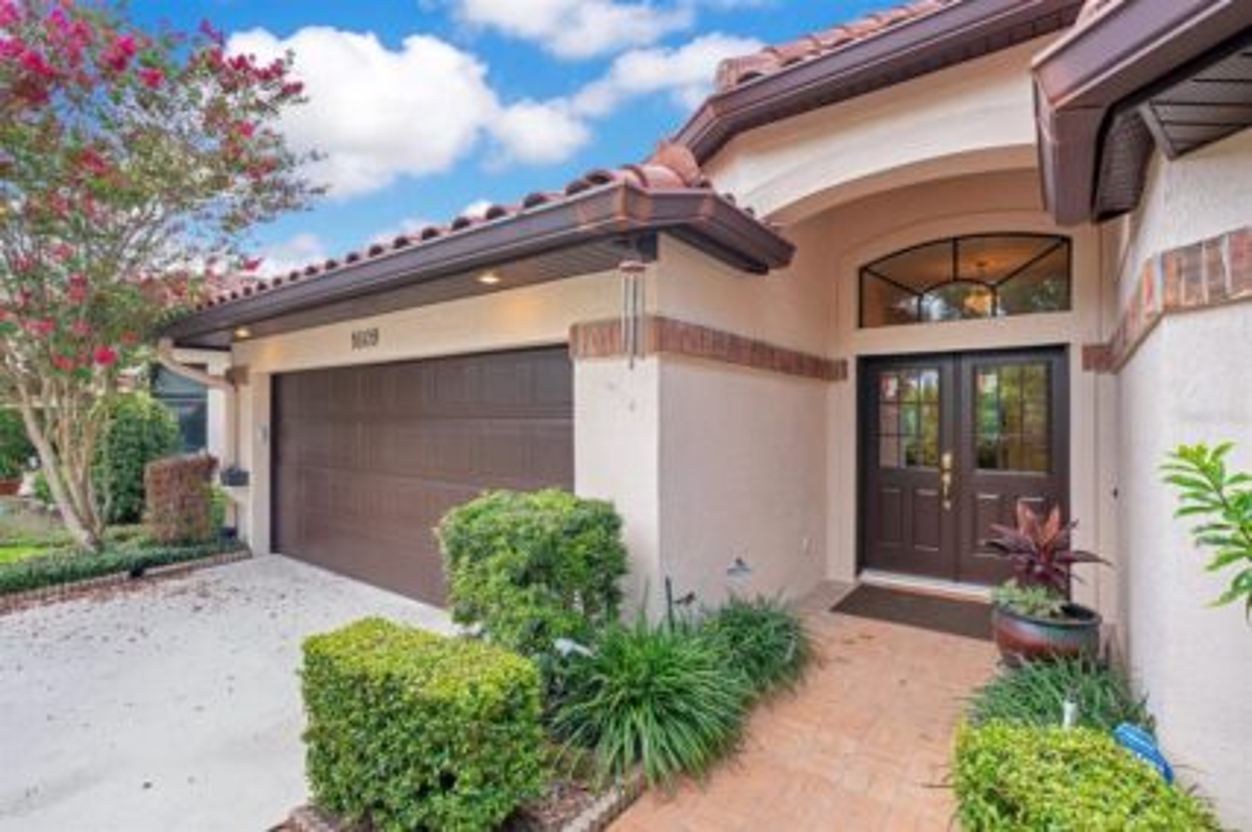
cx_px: 626
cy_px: 416
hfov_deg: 96.8
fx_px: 556
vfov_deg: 73.7
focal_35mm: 16
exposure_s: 1/100
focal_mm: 16
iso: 100
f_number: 5
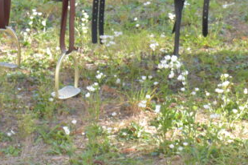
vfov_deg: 7.2
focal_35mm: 189
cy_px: -74
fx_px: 1302
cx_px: 95
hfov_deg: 10.9
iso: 200
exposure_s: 1/125
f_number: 6.3
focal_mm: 38
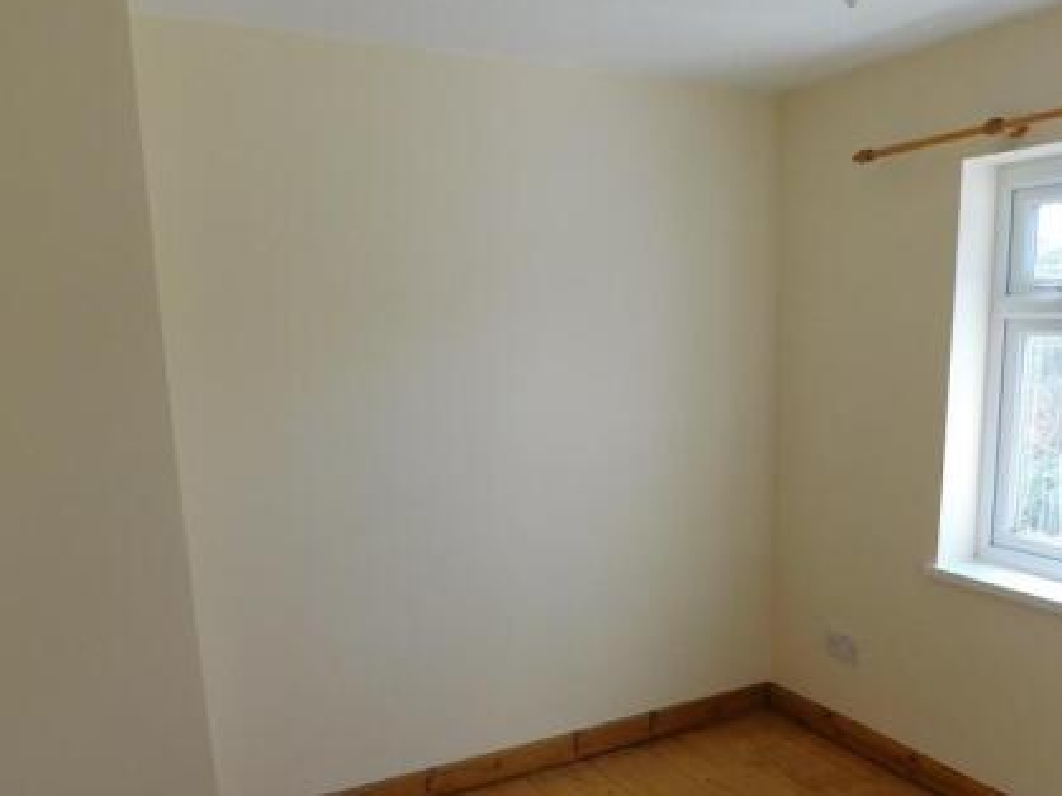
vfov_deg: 43.4
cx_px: 577
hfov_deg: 56.7
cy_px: 541
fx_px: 981
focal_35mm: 32
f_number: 3
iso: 125
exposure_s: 1/50
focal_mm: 4
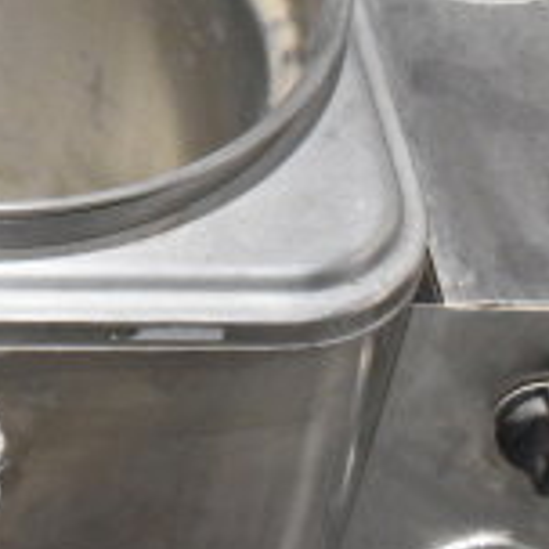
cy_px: -81
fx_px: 2668
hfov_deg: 10.9
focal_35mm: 149
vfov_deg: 11.5
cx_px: -484
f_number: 9
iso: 6400
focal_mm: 29
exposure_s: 1/320
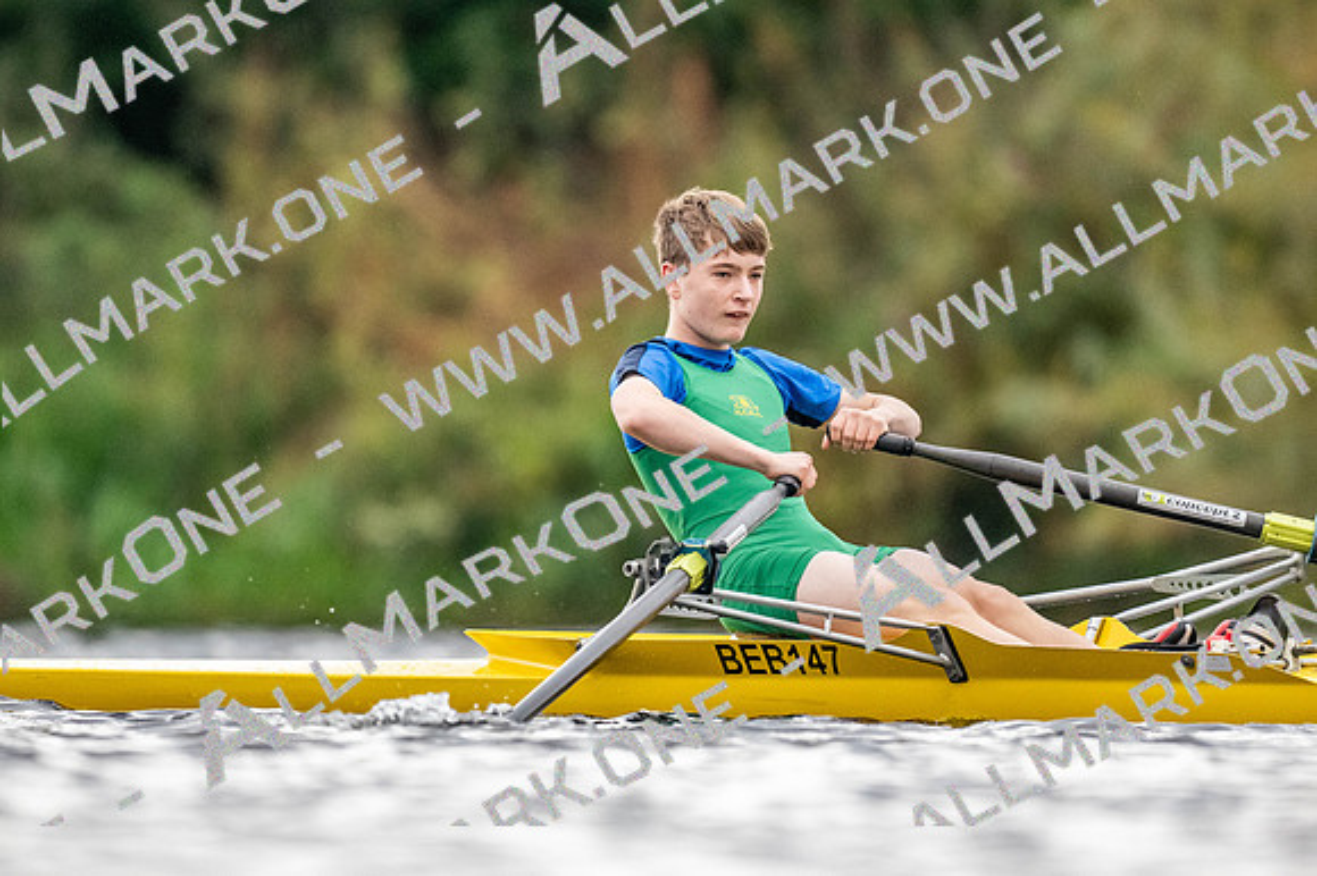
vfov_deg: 1.5
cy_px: 438
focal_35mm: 900
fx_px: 32905
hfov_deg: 2.3
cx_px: 658
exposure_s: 1/2500
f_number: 4
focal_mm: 600
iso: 3200
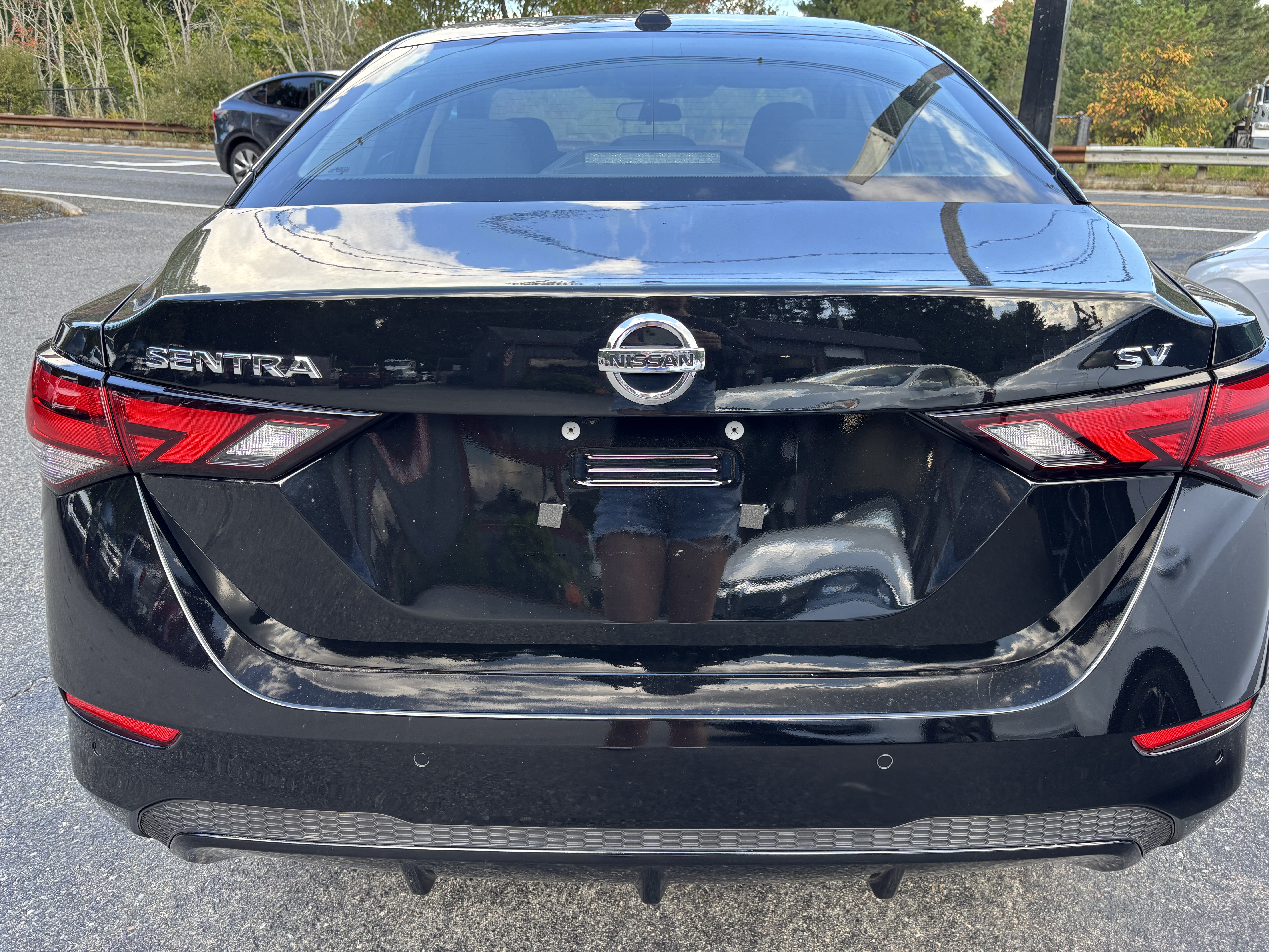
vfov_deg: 53.1
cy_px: 476
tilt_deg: -19.1
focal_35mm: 26
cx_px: 634
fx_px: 953
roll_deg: -0.6
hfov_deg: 67.3
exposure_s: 1/195
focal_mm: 5.96
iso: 40
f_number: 1.6
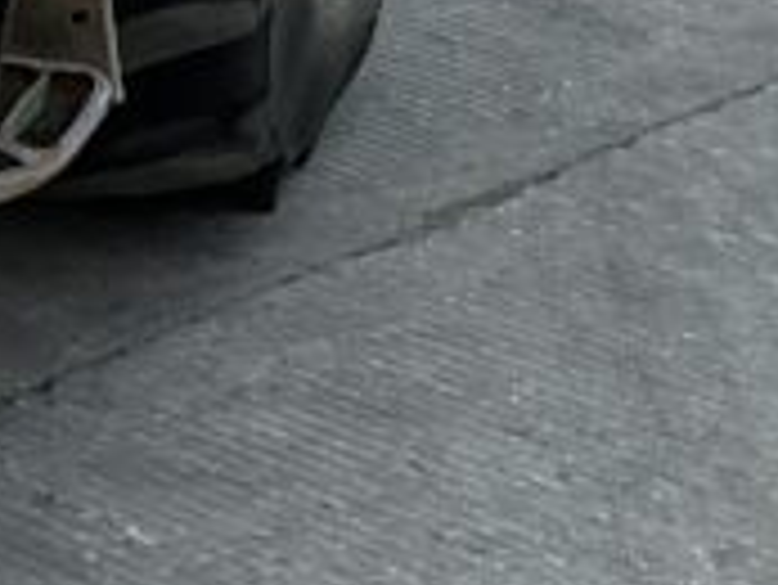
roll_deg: -2.5
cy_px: 873
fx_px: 3733
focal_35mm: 166
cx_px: -684
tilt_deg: -22.7
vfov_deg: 8.7
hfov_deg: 11.0
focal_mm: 3
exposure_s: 1/666
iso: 25
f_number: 1.8
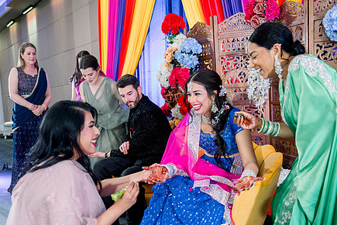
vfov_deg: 40.8
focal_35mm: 32
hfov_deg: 58.7
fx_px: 300
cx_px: 177
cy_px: 143
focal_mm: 24
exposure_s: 1/125
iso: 1250
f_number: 2.8
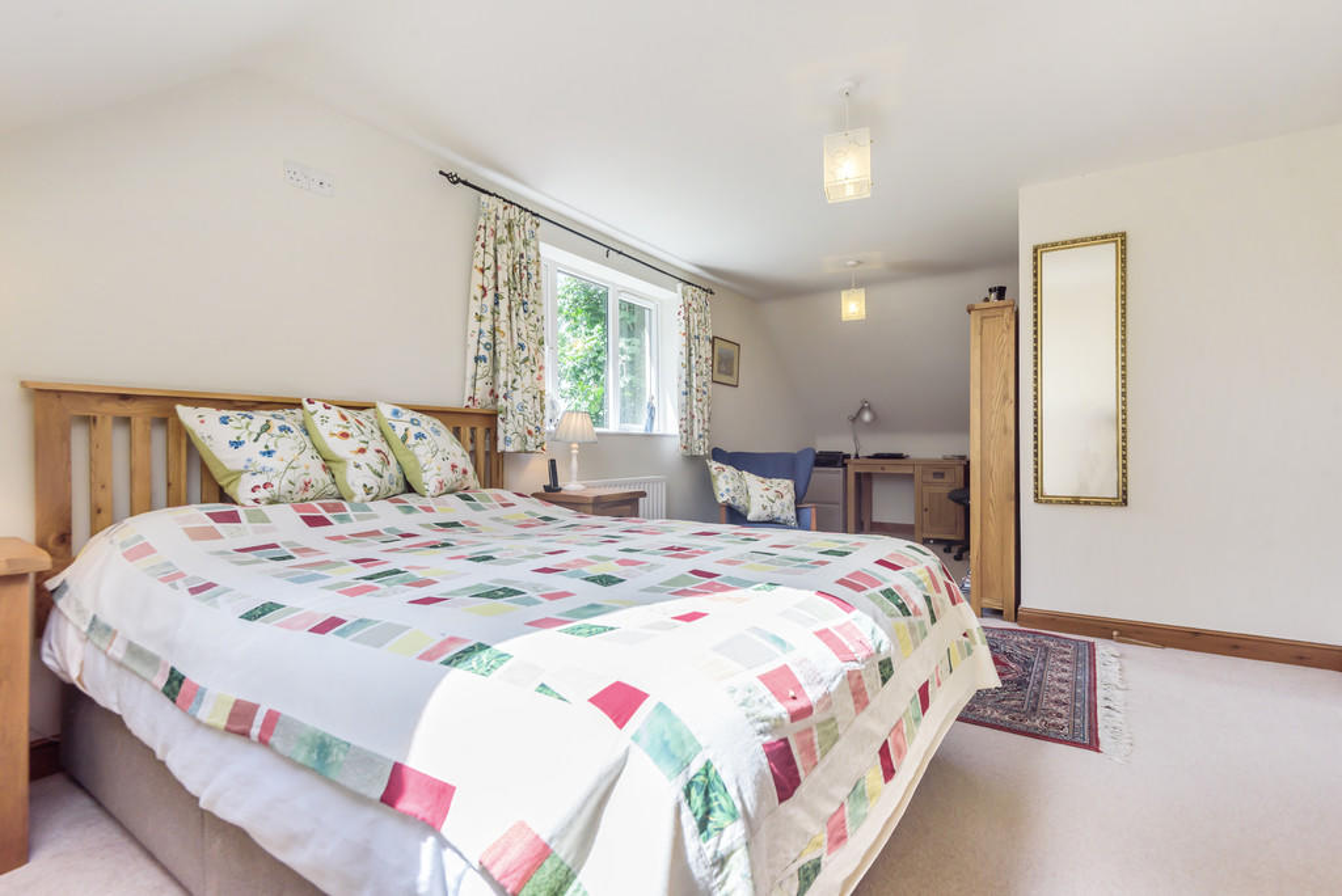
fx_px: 597
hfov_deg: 96.7
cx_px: 671
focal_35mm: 16
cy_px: 448
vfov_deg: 73.8
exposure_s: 1/200
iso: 250
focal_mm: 16
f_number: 8
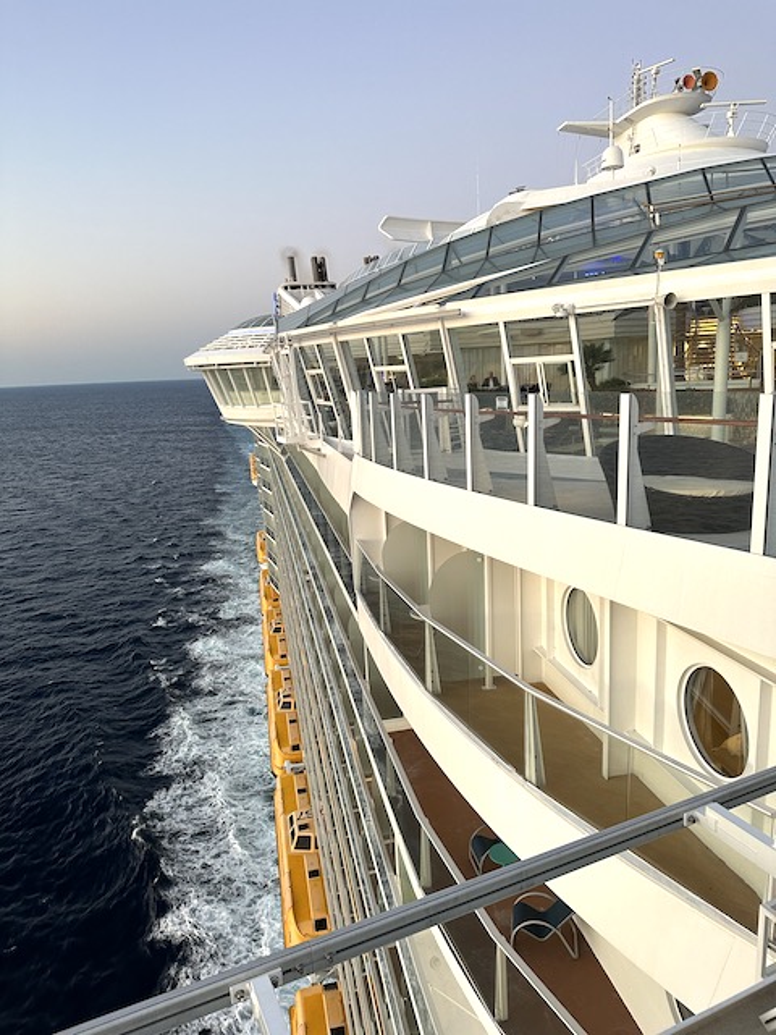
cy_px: 518
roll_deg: +3.0
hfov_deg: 56.8
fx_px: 717
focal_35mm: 24
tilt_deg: -12.3
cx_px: 388
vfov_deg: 71.6
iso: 250
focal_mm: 6.86
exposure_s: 1/77
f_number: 1.78
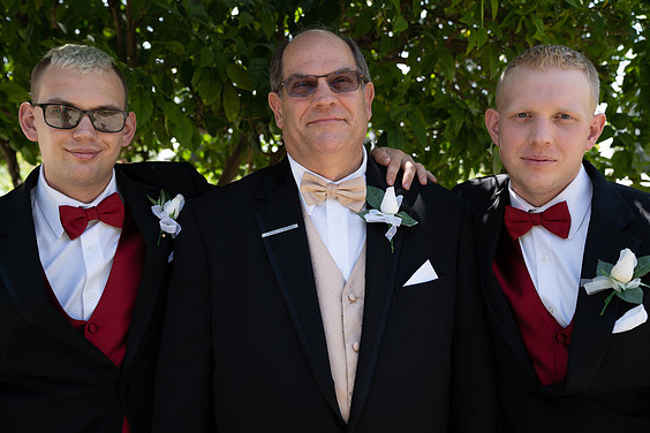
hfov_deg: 51.9
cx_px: 320
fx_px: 668
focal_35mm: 37
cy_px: 221
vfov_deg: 35.9
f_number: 4.5
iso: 160
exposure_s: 1/200
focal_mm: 36
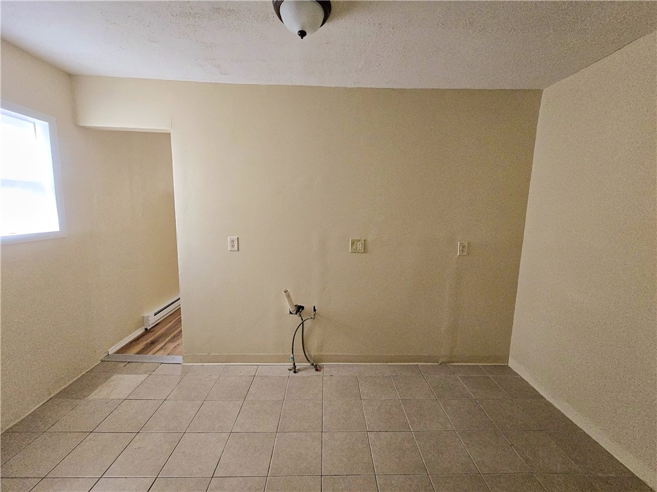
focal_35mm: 13
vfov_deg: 89.9
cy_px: 246
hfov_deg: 106.2
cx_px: 328
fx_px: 247
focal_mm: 2.2
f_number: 2.2
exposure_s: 1/60
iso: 800
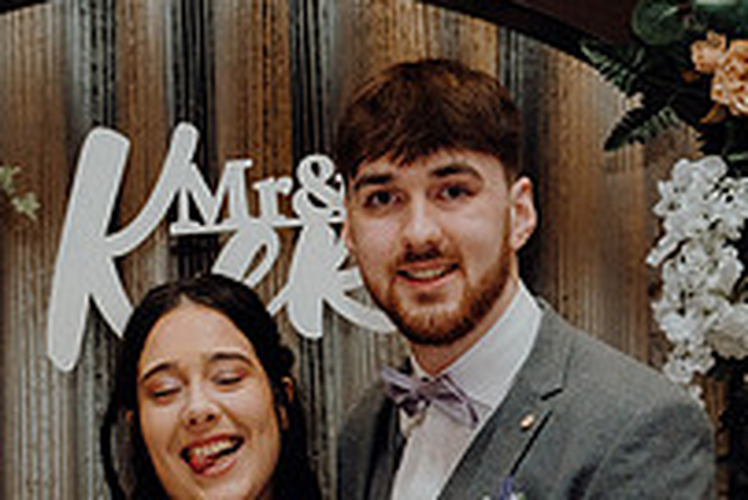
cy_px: 713
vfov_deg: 11.5
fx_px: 2391
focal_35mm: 115
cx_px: 418
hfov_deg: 17.8
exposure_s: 1/200
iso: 2500
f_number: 3.5
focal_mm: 40
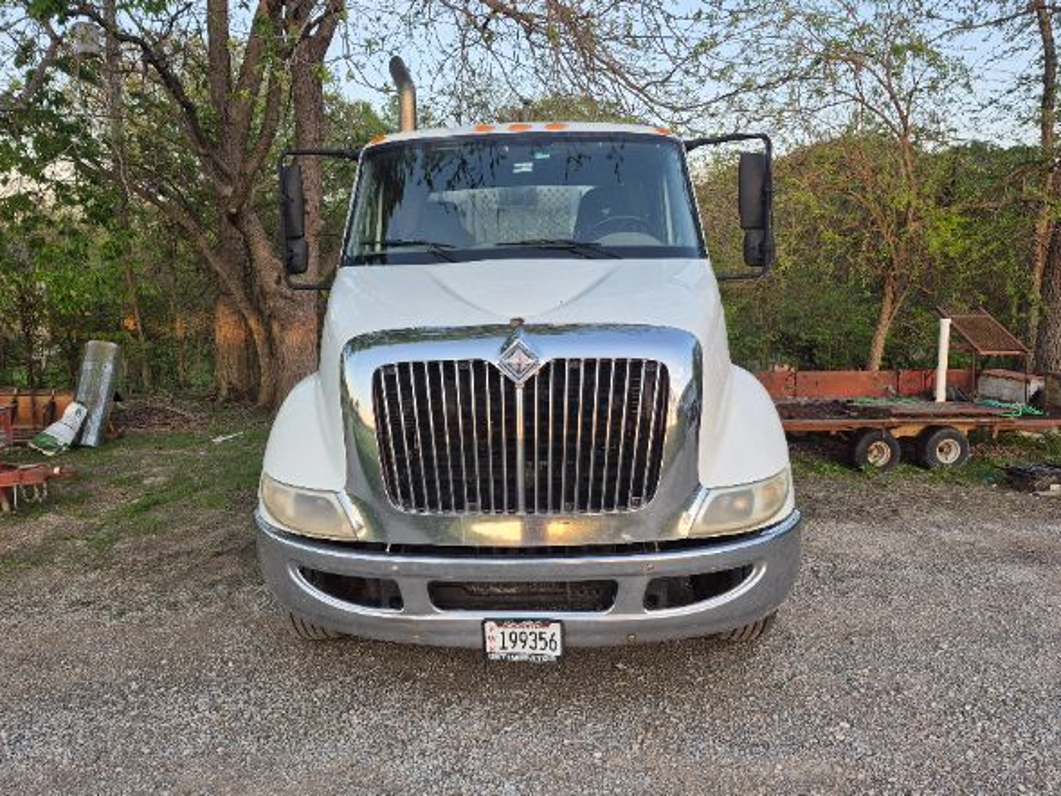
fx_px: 766
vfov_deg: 54.9
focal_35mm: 25
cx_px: 495
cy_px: 402
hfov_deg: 69.3
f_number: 1.8
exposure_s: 1/180
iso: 40
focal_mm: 5.4
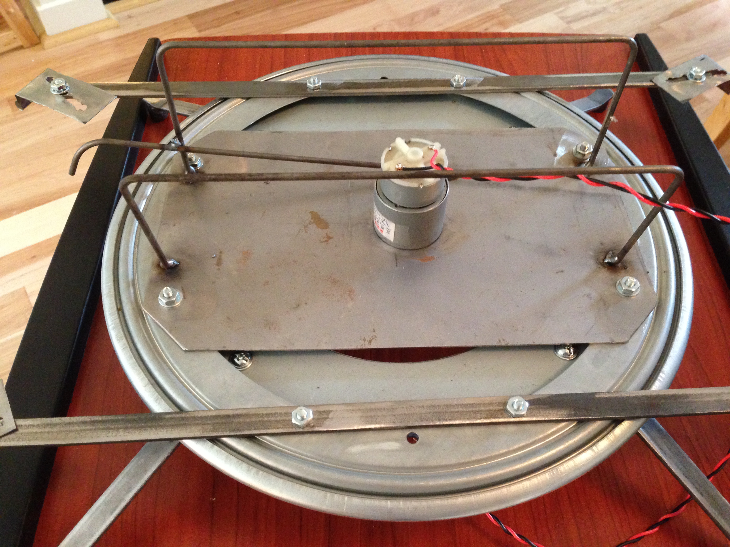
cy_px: 274
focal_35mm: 33
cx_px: 365
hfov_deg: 55.4
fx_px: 696
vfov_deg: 42.9
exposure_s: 1/20
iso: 400
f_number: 2.4
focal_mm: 4.12
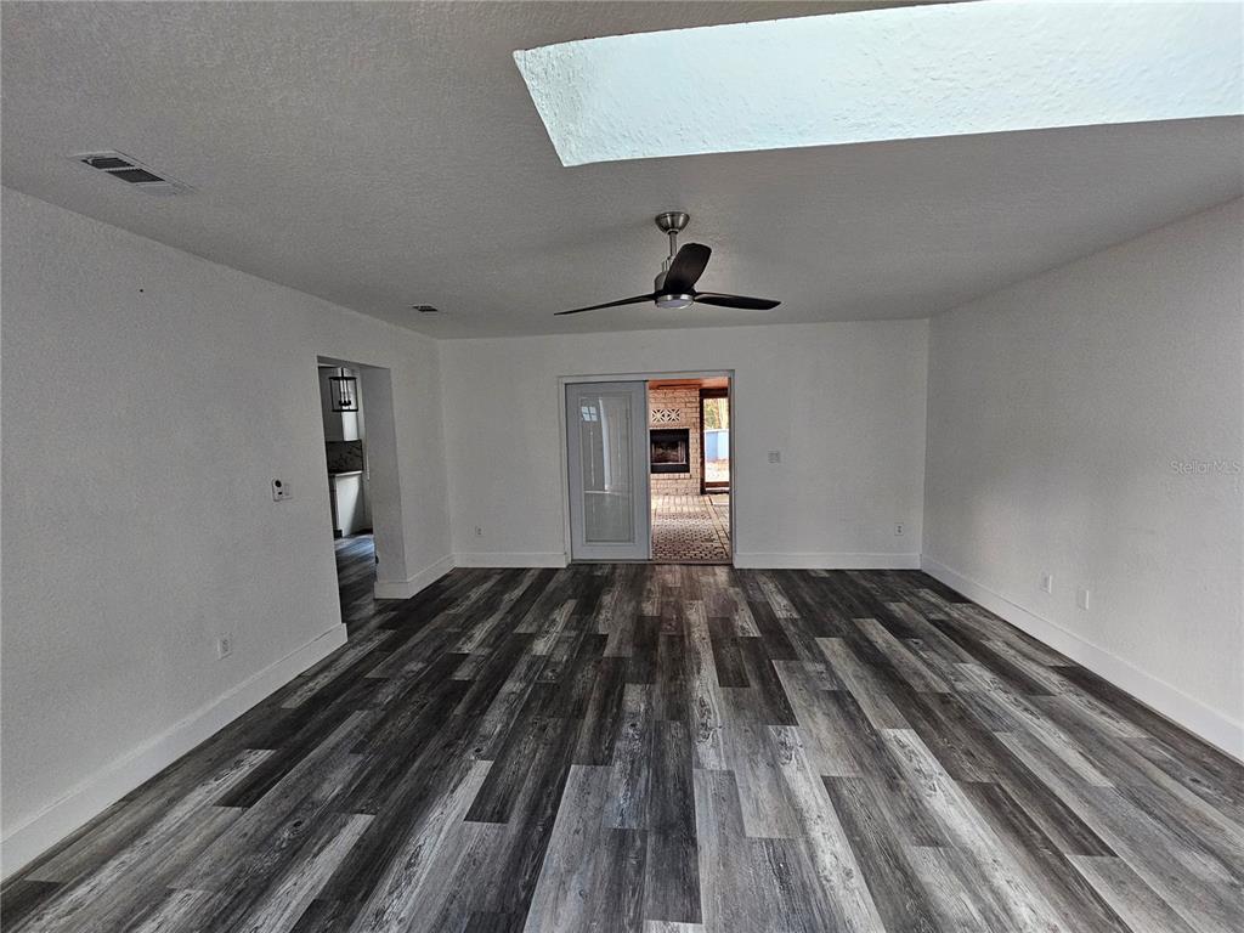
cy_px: 466
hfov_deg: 106.2
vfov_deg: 89.9
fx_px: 467
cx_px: 622
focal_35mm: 13
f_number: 2.2
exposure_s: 1/77.4
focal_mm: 2.2
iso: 400
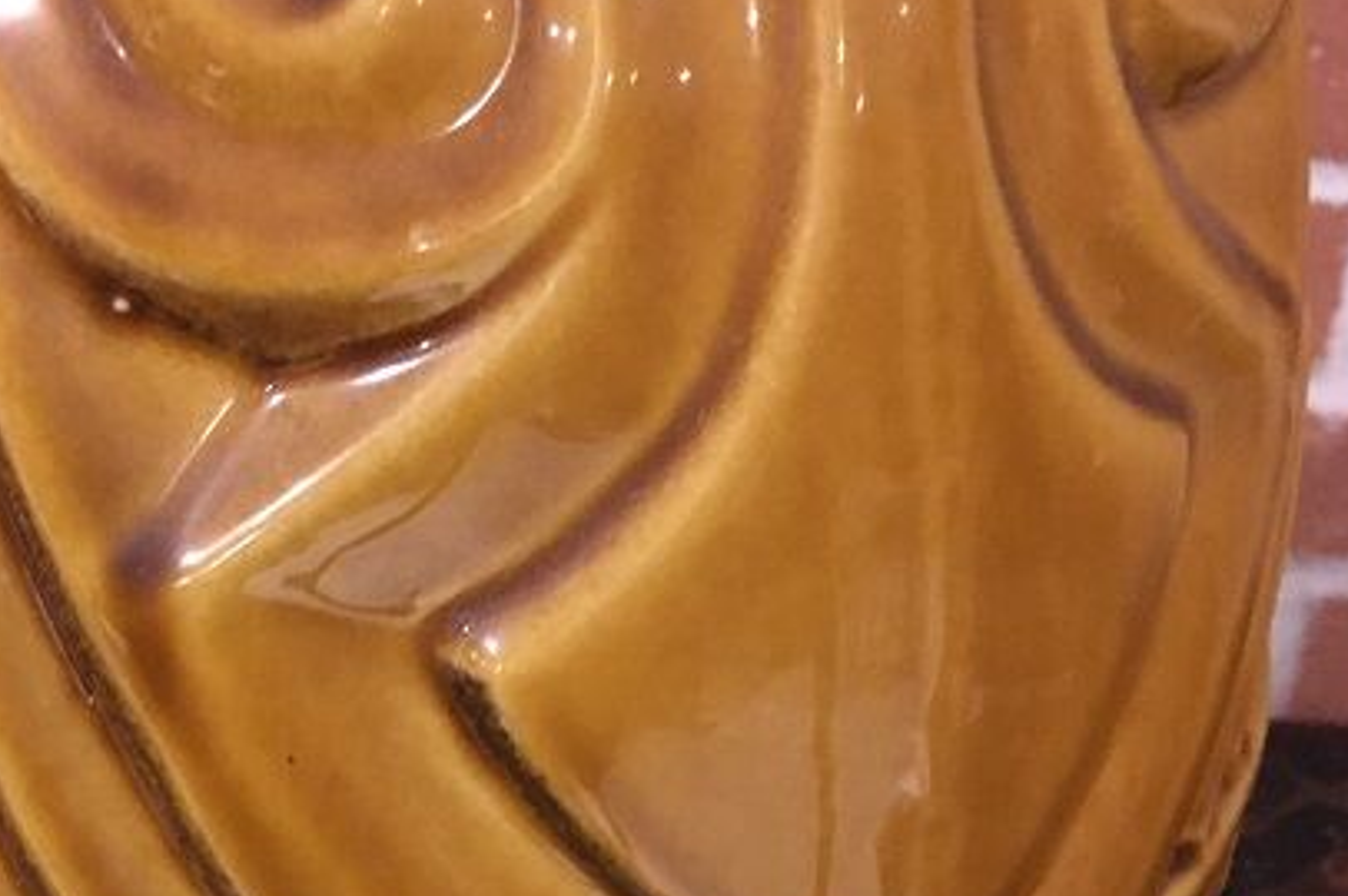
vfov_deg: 22.2
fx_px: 2245
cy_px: 738
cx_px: 393
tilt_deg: -36.0
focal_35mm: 60
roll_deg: +2.9
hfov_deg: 33.0
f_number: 2.2
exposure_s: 1/17
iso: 640
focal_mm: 4.15
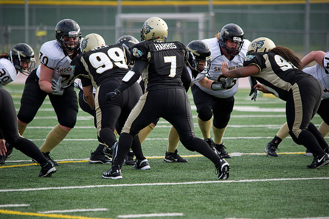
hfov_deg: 5.2
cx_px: 164
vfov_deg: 3.4
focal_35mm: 400
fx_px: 3653
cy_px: 110
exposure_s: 1/1000
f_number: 6.3
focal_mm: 400
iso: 2200
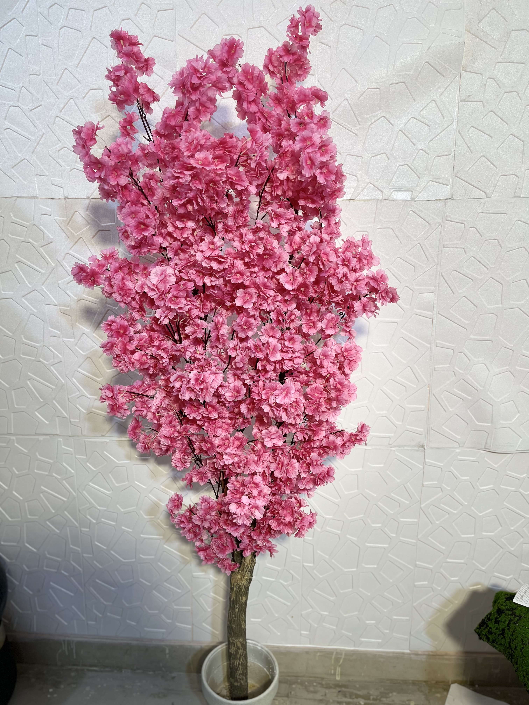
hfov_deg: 53.1
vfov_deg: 67.3
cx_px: 264
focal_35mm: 26
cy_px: 352
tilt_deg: -14.7
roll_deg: +0.1
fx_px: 530
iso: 80
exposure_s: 1/100
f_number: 1.6
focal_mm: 5.1
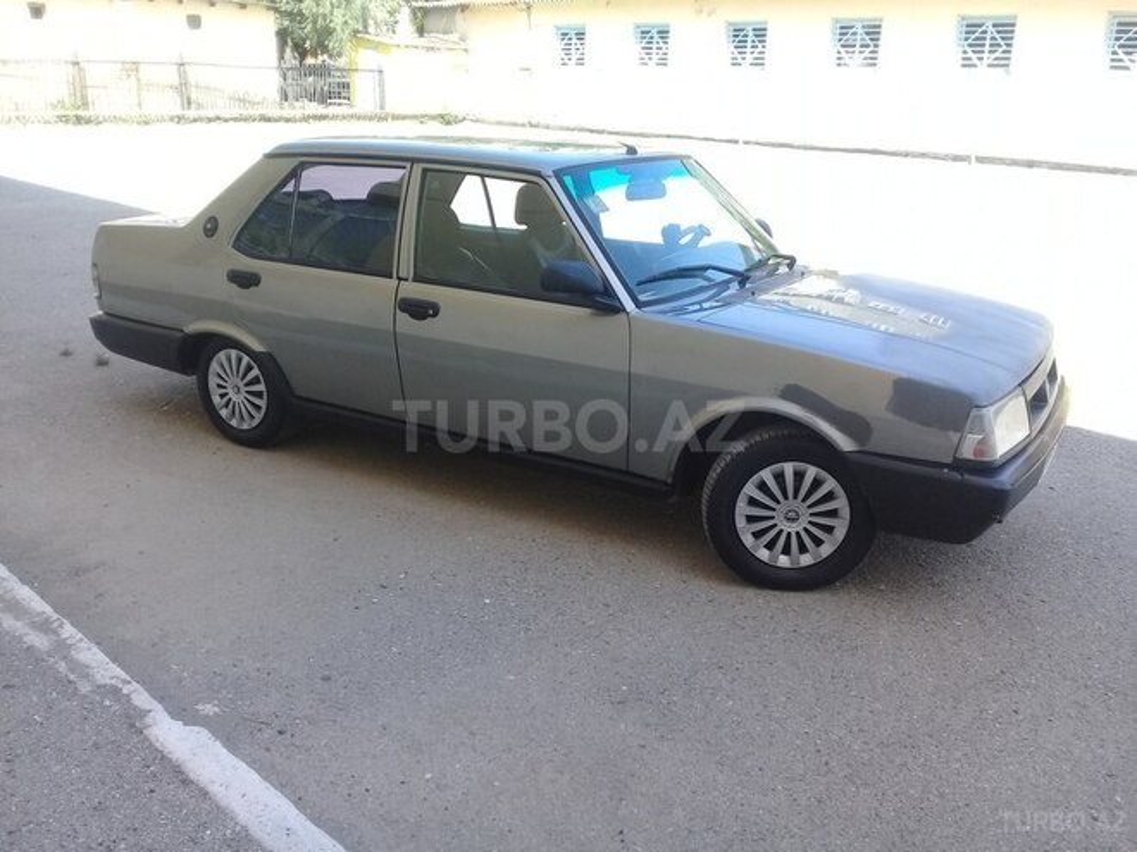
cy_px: 426
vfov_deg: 45.4
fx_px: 1018
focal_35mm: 31
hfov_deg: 58.4
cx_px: 568
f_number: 2.2
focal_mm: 3.3
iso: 50
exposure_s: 1/262
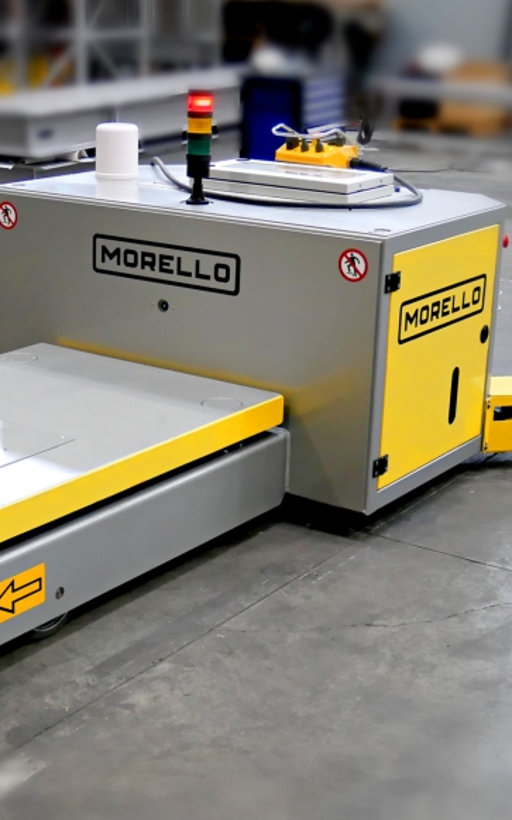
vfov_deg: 55.3
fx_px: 782
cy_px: 399
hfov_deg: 35.2
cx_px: 107
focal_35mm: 35
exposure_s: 1/60
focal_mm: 12
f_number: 3.5
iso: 640
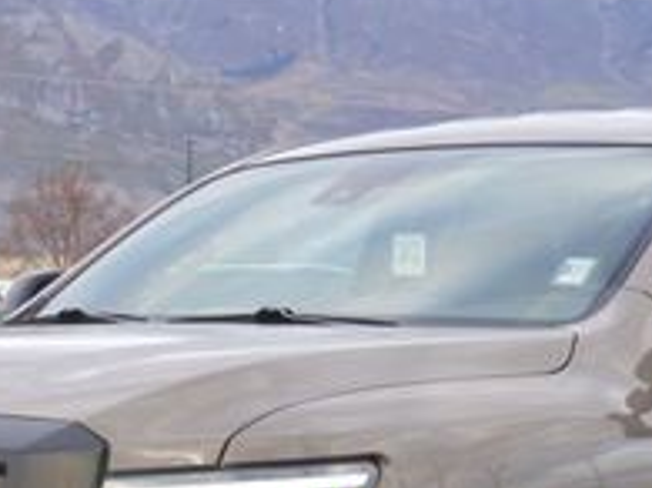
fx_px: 2861
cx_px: 438
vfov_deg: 9.6
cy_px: 662
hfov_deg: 13.0
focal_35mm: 152
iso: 160
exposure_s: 1/60
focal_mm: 32
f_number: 5
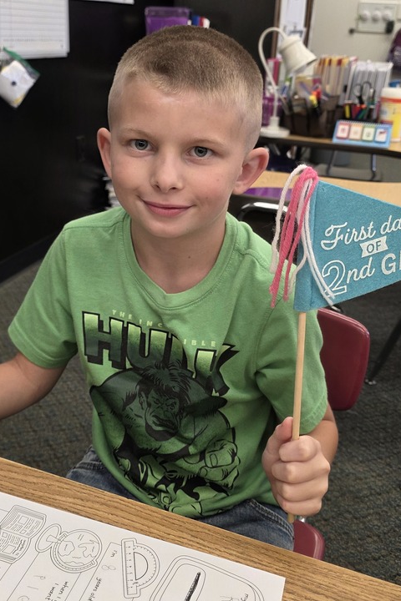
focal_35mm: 34
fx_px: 568
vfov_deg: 55.5
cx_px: 172
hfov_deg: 38.8
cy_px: 254
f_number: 1.7
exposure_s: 1/120
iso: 160
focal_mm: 6.3
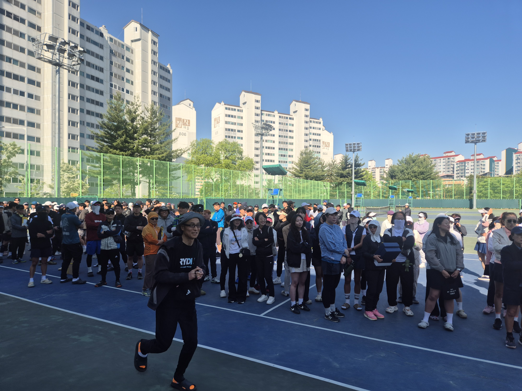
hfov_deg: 73.9
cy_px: 196
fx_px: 347
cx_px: 261
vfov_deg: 58.9
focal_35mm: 23
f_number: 1.8
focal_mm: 5.4
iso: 25
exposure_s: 1/1560
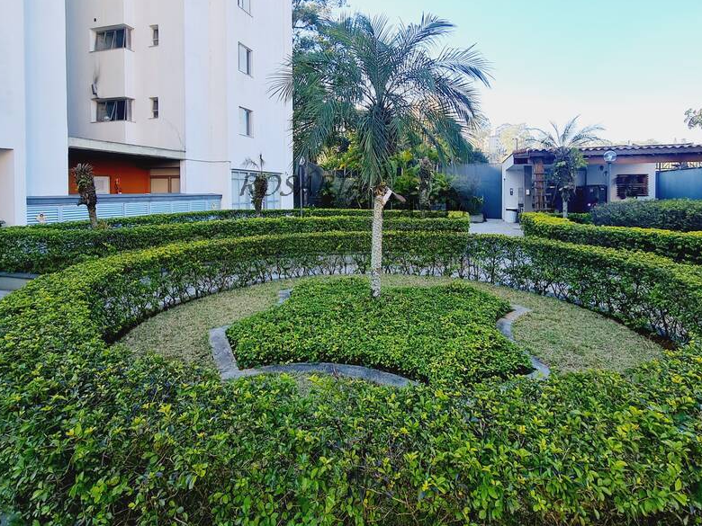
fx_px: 365
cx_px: 356
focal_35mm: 18
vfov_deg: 70.8
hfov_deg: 87.7
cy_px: 207
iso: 50
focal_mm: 2.2
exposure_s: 1/419
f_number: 2.2
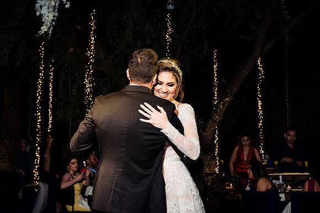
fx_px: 587
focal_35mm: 66
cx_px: 160
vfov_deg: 20.6
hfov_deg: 30.5
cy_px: 106
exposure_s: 1/200
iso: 1600
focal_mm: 66
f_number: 8
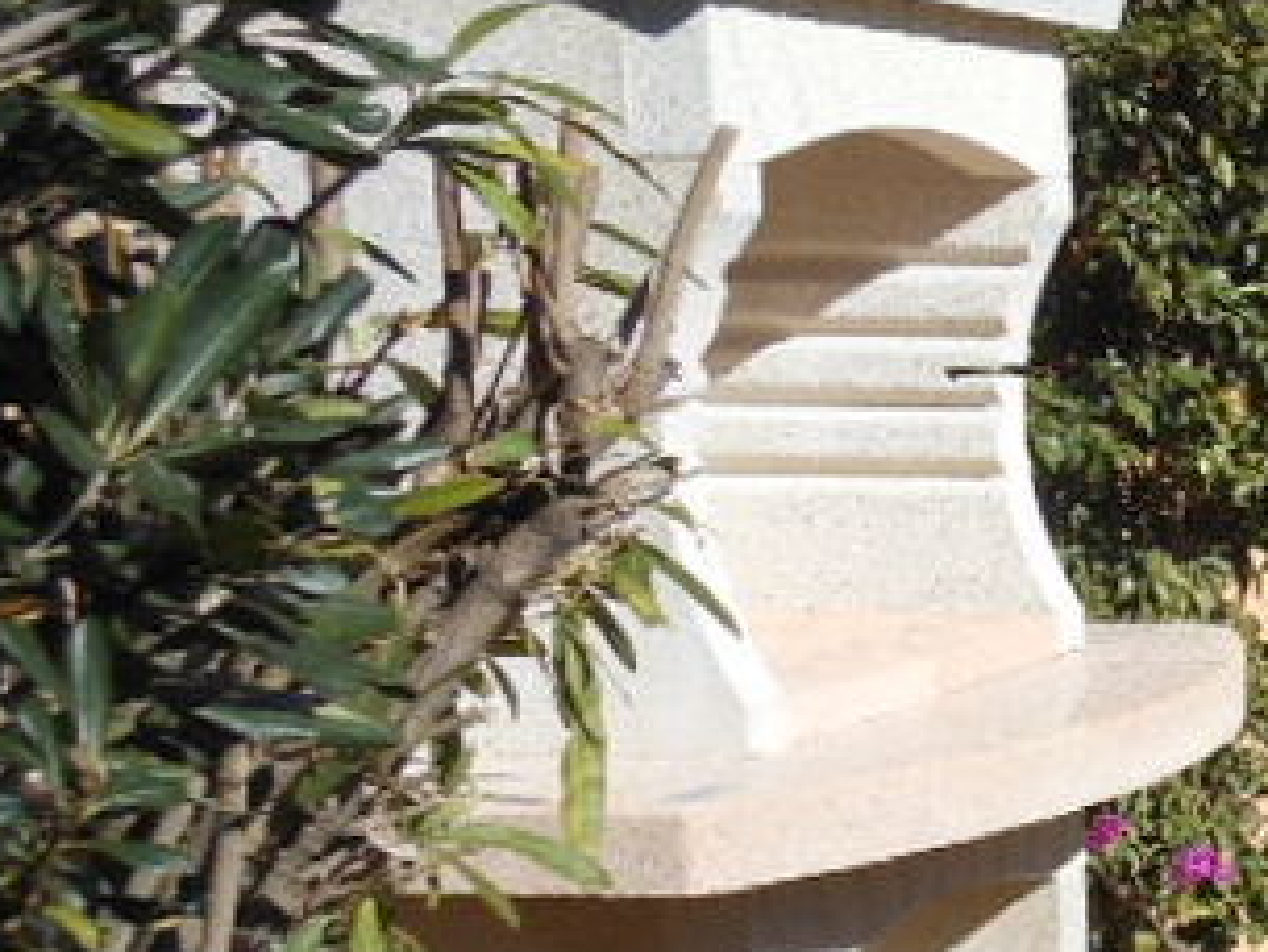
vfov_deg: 18.0
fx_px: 3005
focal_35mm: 82
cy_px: 457
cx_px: 2033
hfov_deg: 19.8
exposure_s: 1/1000
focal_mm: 4.5
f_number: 3.2
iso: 80
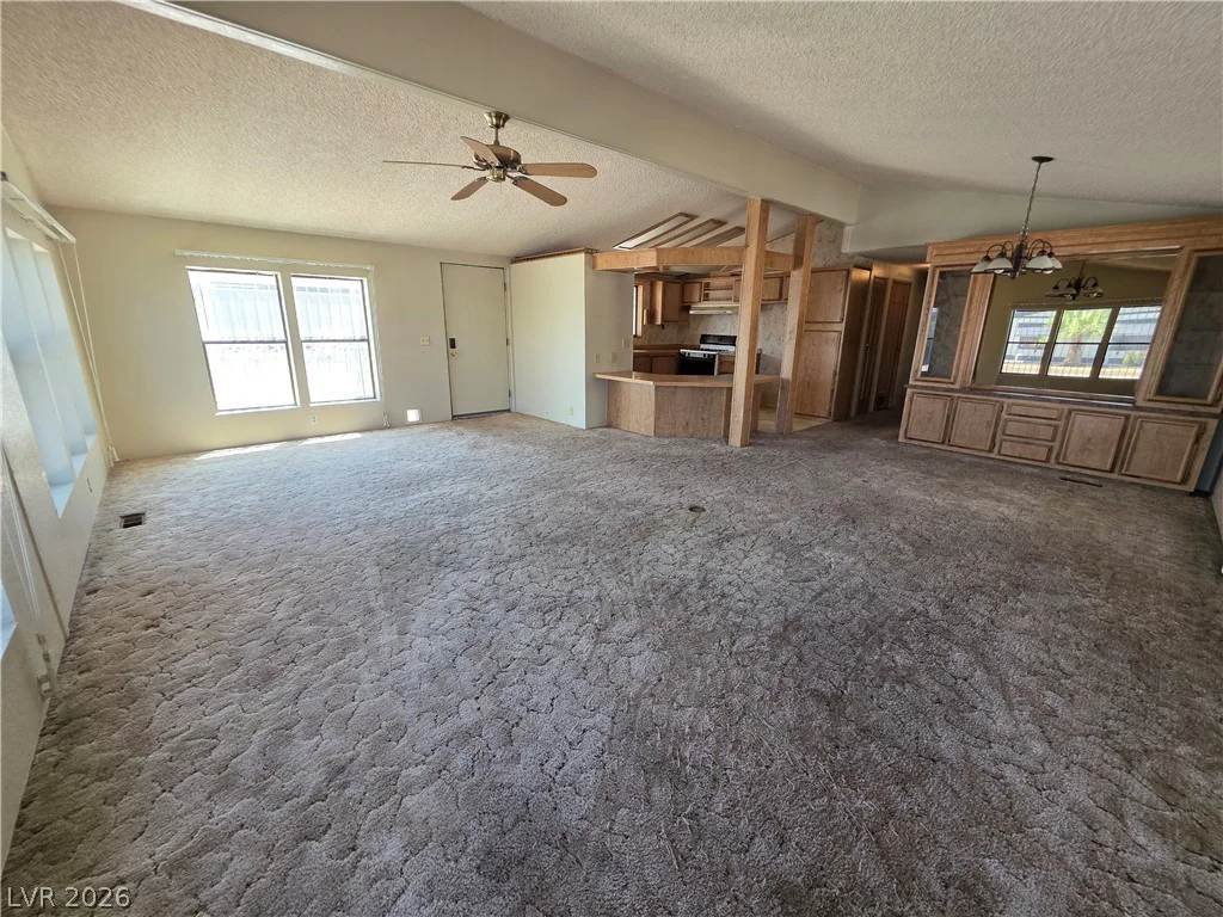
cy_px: 458
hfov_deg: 106.2
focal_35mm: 13
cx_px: 612
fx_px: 459
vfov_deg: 89.9
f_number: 1.9
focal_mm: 2.2
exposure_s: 1/120
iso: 125
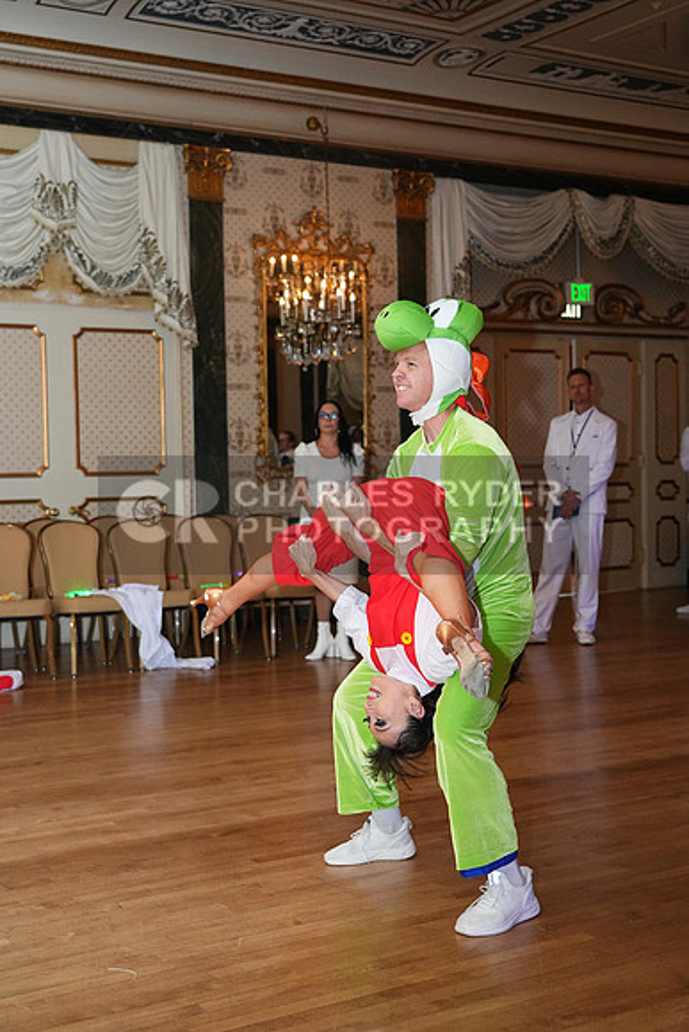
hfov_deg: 29.9
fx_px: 1291
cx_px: 344
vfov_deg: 43.6
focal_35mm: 45
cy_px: 516
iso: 5000
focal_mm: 45
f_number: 4
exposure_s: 1/200
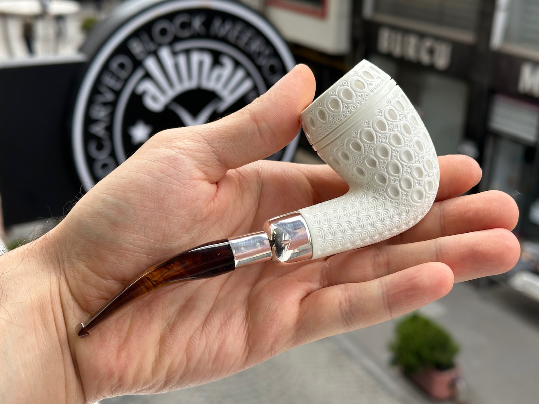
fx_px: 747
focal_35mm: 48
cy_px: 202
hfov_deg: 39.7
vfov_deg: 30.3
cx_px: 270
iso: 64
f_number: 1.78
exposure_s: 1/1133
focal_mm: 6.86
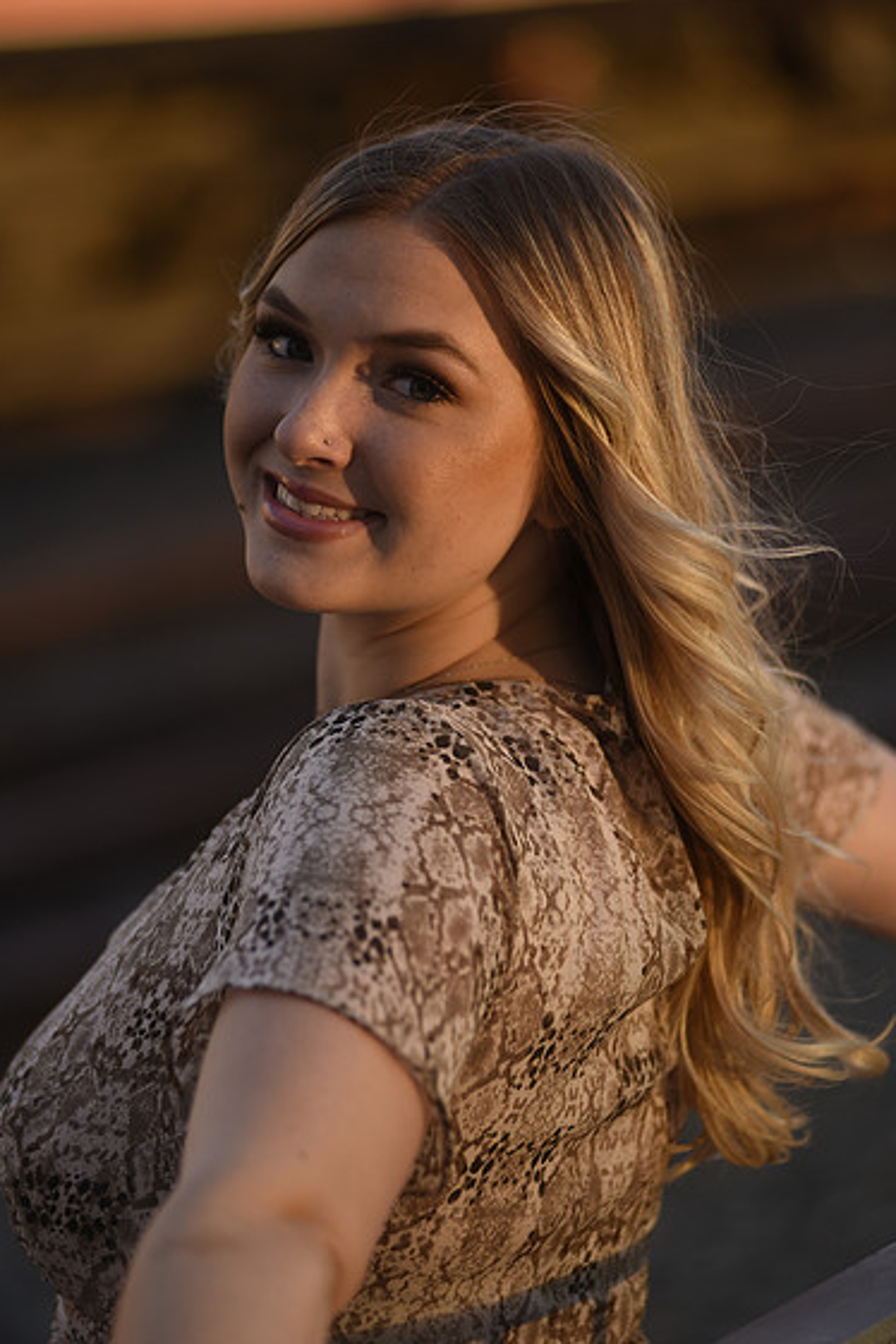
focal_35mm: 150
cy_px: 680
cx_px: 447
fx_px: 5600
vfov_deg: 13.7
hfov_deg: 9.1
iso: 200
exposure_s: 1/400
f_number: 2.8
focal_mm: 145
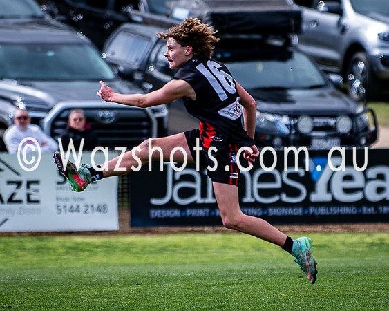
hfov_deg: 2.3
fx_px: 9697
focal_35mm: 843
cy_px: 209
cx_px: 248
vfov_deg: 1.8
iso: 125
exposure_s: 1/2000
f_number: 2.8
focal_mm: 200
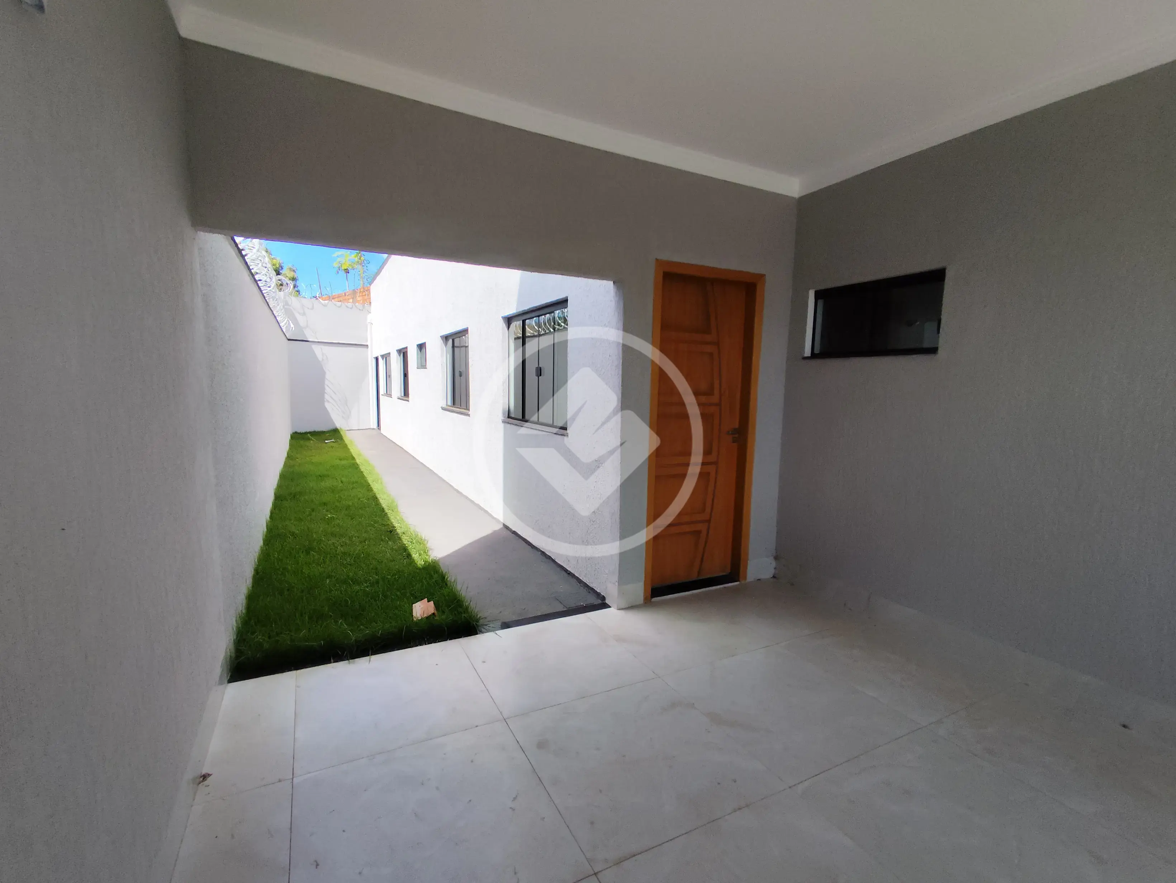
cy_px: 442
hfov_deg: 94.5
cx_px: 588
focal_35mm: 16
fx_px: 544
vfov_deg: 78.2
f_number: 2.2
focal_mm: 1.65
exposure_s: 1/835
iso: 50
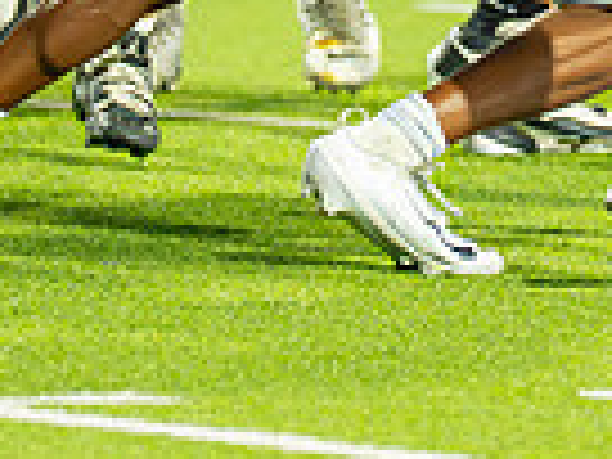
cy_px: -278
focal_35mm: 1324
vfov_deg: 1.1
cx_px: 629
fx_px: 23408
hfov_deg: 1.5
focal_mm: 200
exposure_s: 1/1250
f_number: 2.8
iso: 2500
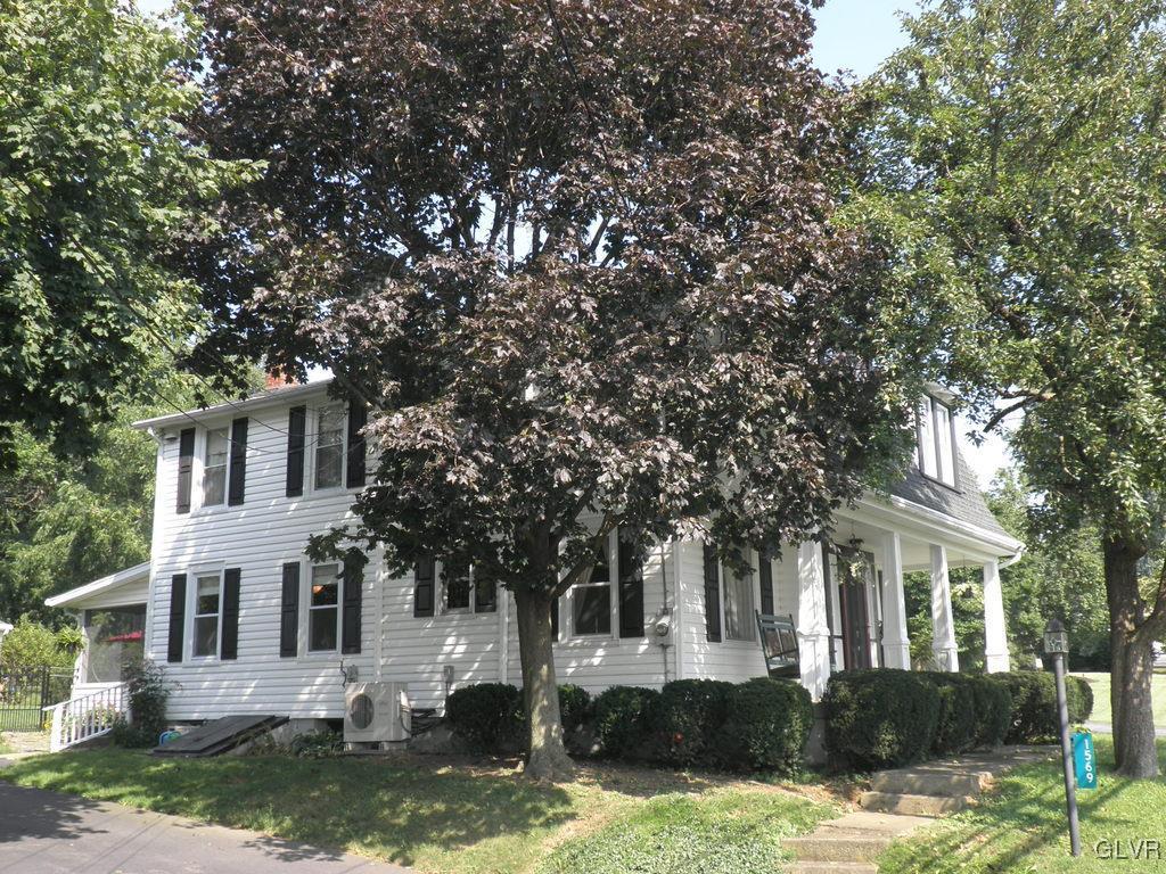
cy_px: 437
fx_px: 1314
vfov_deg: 36.8
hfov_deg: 47.9
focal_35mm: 39
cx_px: 583
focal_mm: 7
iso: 64
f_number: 4
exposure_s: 1/160
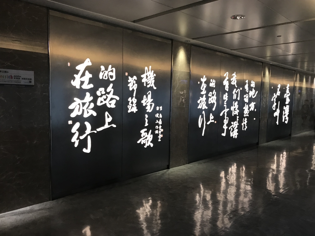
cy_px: 118
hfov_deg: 63.4
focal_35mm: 28
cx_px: 158
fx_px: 255
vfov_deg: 49.7
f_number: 1.8
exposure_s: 1/30
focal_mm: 3.99
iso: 32
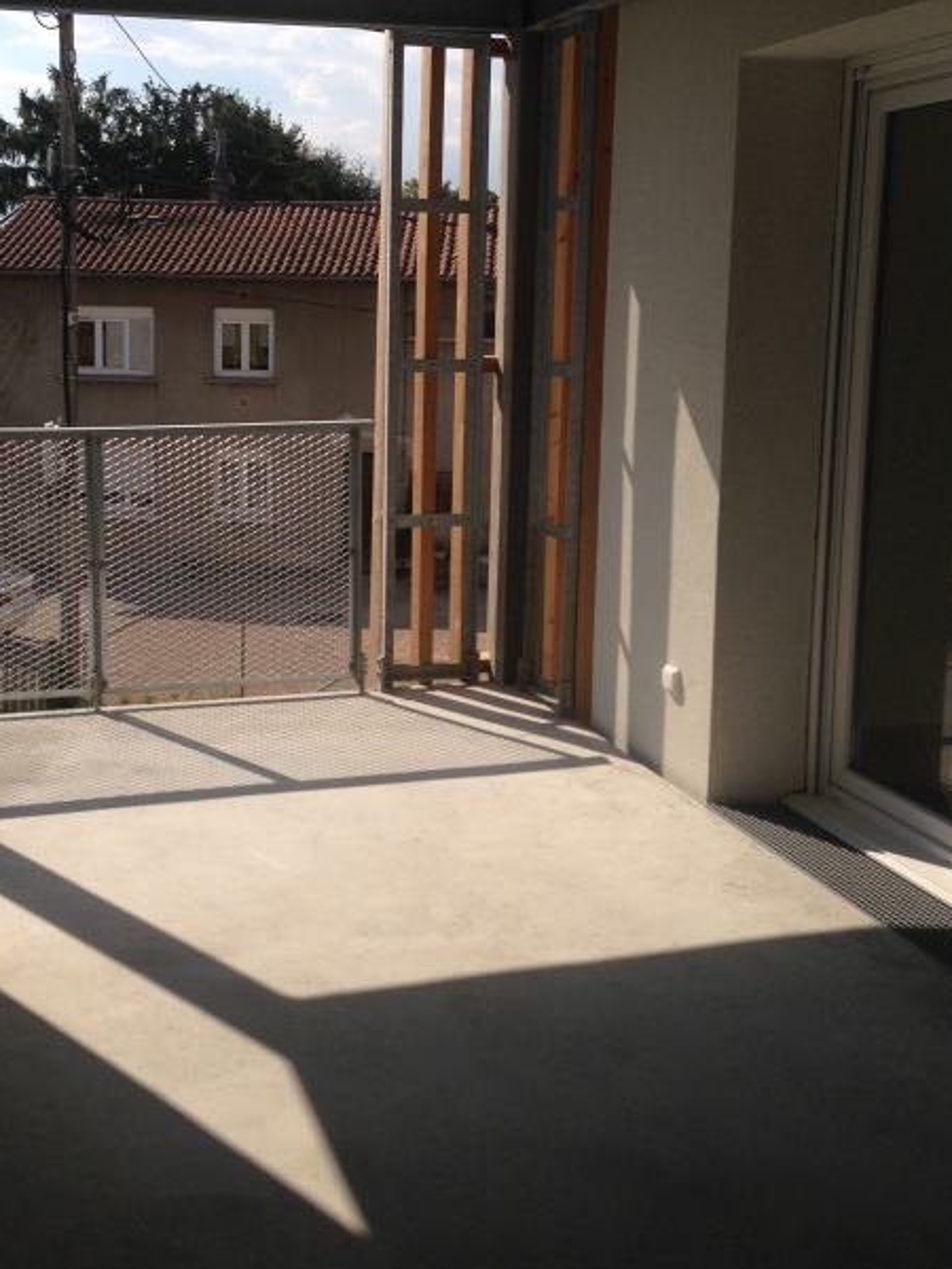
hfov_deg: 32.7
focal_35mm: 44
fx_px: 1613
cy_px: 505
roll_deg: -1.2
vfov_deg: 42.7
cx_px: 360
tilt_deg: -6.1
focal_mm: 4.12
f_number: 2.4
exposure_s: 1/2358
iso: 50
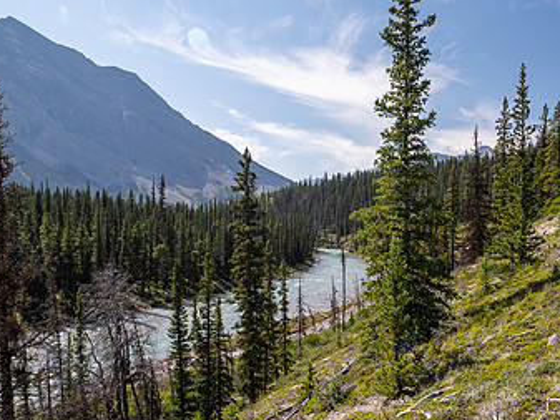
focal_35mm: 31
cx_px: 326
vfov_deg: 45.3
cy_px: 242
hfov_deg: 58.0
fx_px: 502
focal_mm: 9
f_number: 8
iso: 200
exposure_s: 1/100
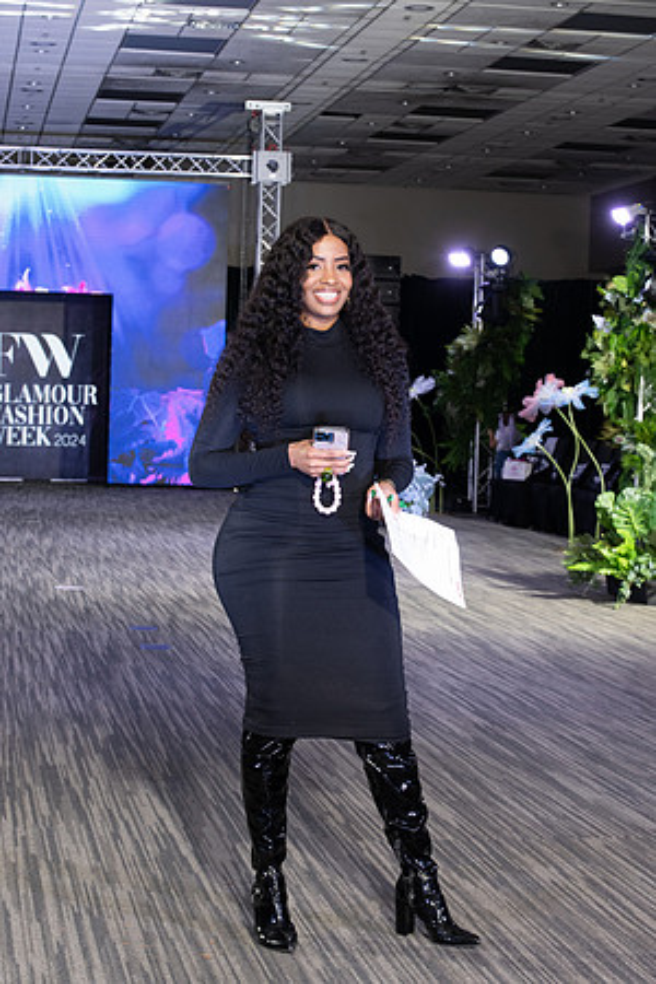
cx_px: 328
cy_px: 492
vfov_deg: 27.0
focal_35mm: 75
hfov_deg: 18.2
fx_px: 2050
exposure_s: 1/125
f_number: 9
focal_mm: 75
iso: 1600
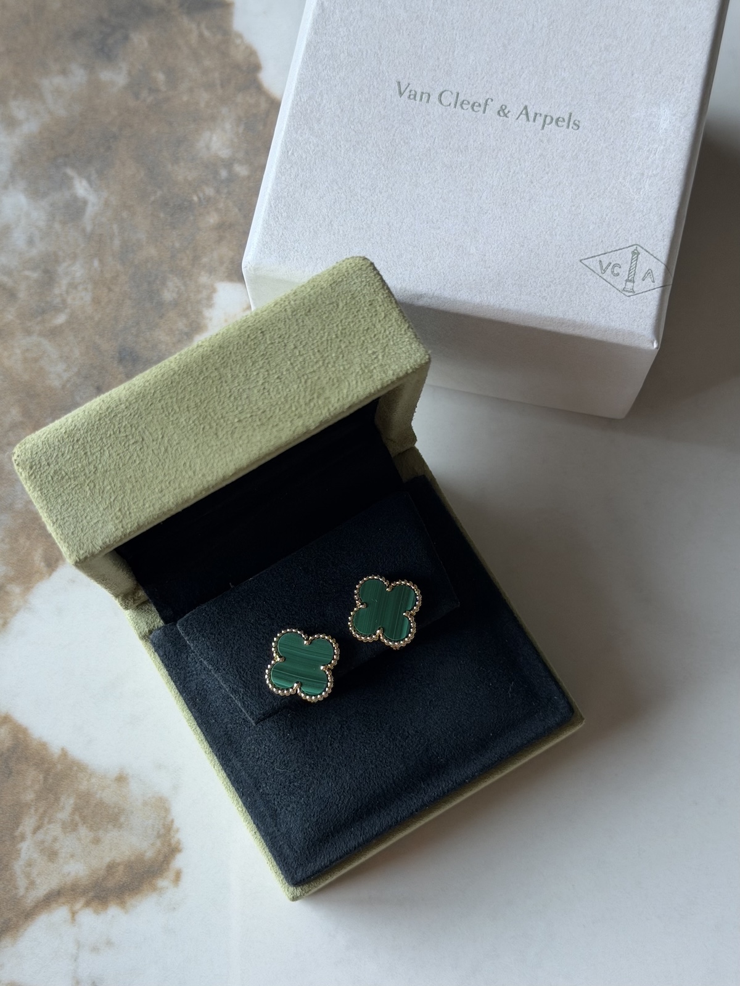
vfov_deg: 39.7
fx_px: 1368
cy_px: 493
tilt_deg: -77.8
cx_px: 370
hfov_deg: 30.3
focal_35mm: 48
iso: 200
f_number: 1.78
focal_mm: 6.76
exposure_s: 1/122
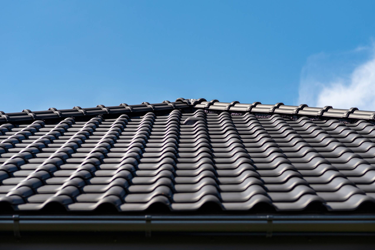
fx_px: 1042
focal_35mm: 100
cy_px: 125
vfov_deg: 13.7
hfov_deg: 20.4
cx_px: 188
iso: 200
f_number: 5.6
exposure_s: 1/500
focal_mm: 100
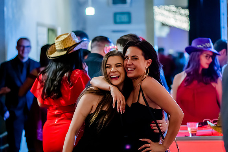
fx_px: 1025
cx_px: 112
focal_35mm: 162
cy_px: 76
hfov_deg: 12.7
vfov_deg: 8.5
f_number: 2.8
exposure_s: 1/100
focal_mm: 105
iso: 4000
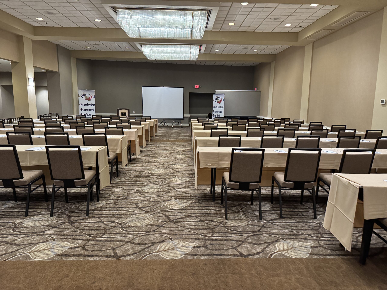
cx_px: 194
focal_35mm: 24
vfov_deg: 56.8
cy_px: 145
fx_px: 268
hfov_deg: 71.6
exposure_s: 1/60
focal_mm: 6.76
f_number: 1.78
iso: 800
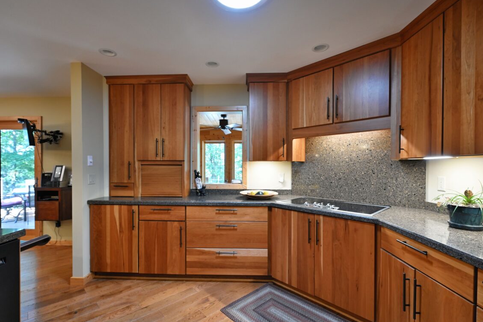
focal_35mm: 17
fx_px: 228
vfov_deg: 70.4
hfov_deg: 93.3
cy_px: 168
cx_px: 236
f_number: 5.6
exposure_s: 1/15
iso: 400
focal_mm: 16
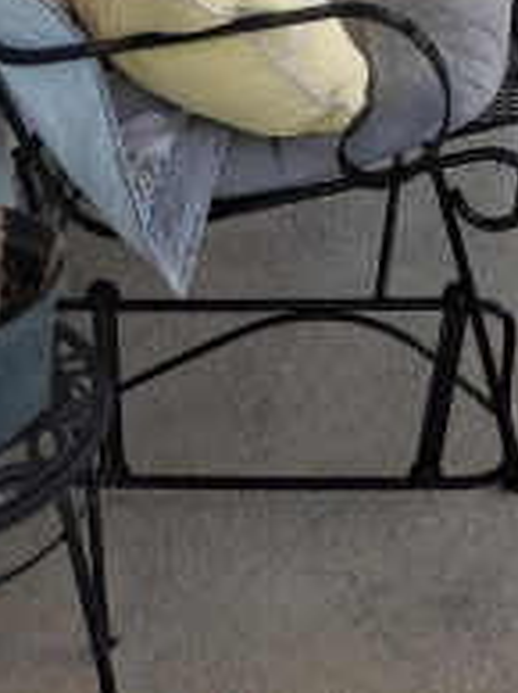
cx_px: 475
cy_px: -491
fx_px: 1720
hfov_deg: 16.9
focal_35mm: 86
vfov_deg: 18.6
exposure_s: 1/353
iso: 32
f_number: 1.8
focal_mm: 4.69
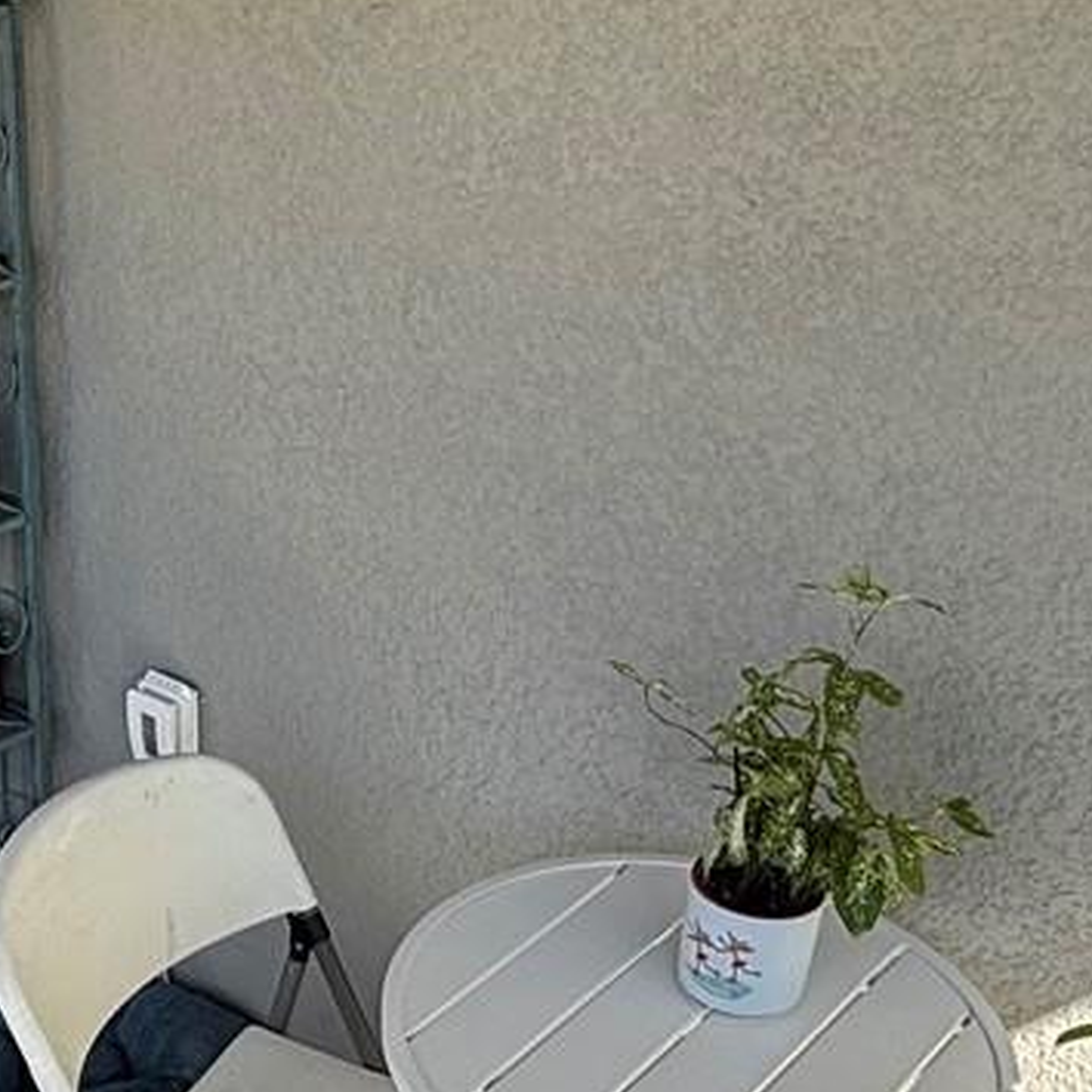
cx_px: 170
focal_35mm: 56
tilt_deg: -30.1
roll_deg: +1.6
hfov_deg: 29.6
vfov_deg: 30.2
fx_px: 1999
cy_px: 784
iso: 64
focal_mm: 2.22
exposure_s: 1/150
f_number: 2.2
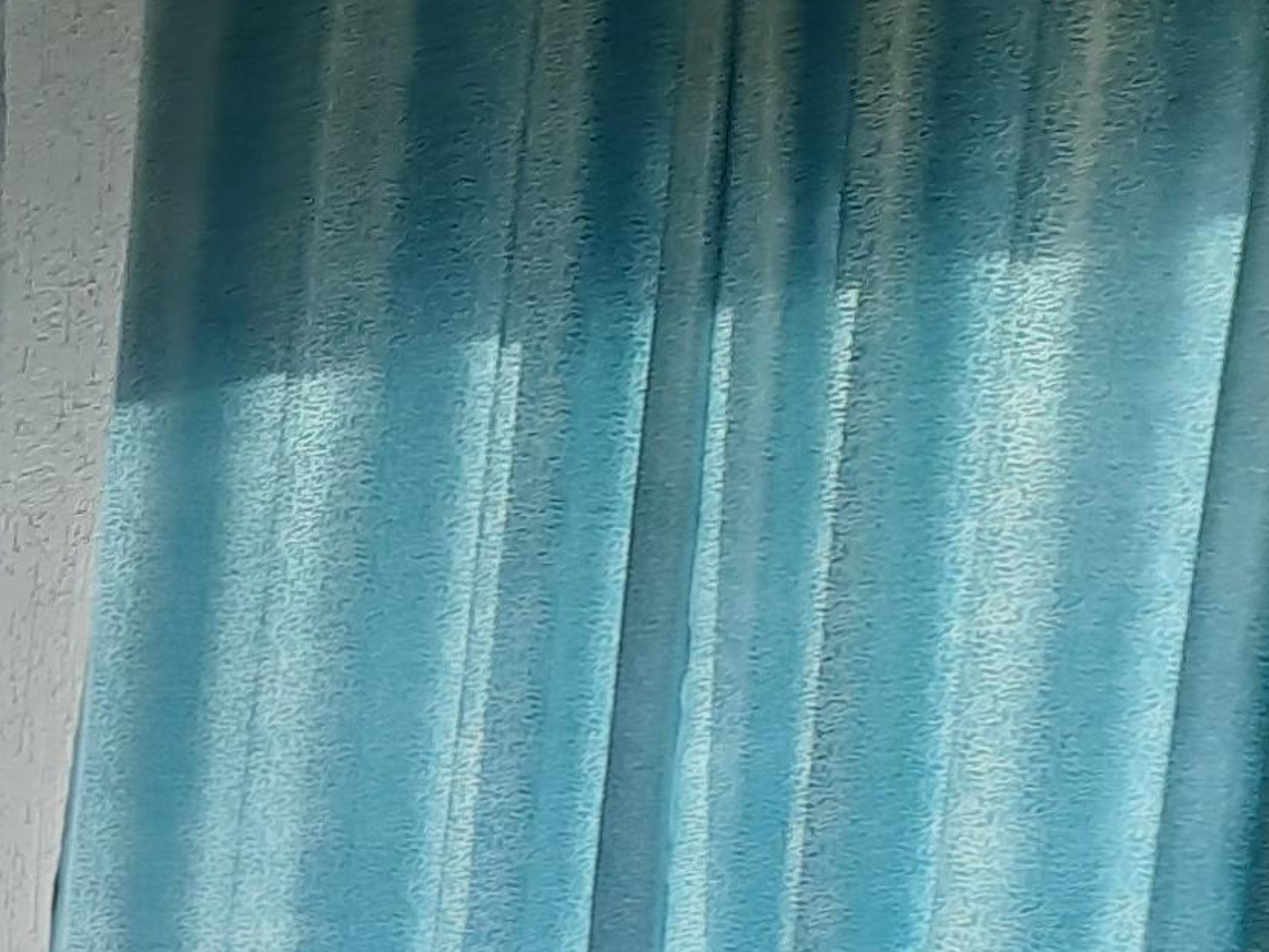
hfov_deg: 13.3
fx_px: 4437
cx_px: -1499
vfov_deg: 10.9
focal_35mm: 121
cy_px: 2022
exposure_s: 1/50
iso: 40
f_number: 2
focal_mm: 4.6
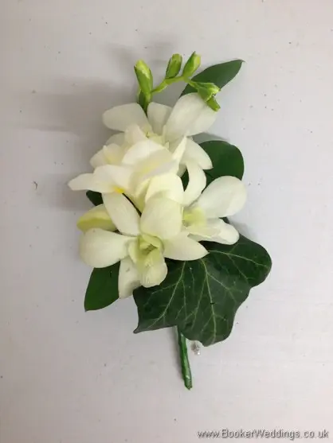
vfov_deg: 52.6
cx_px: 166
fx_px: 449
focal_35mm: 35
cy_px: 222
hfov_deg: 40.7
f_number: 2.4
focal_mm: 4.28
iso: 80
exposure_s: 1/20
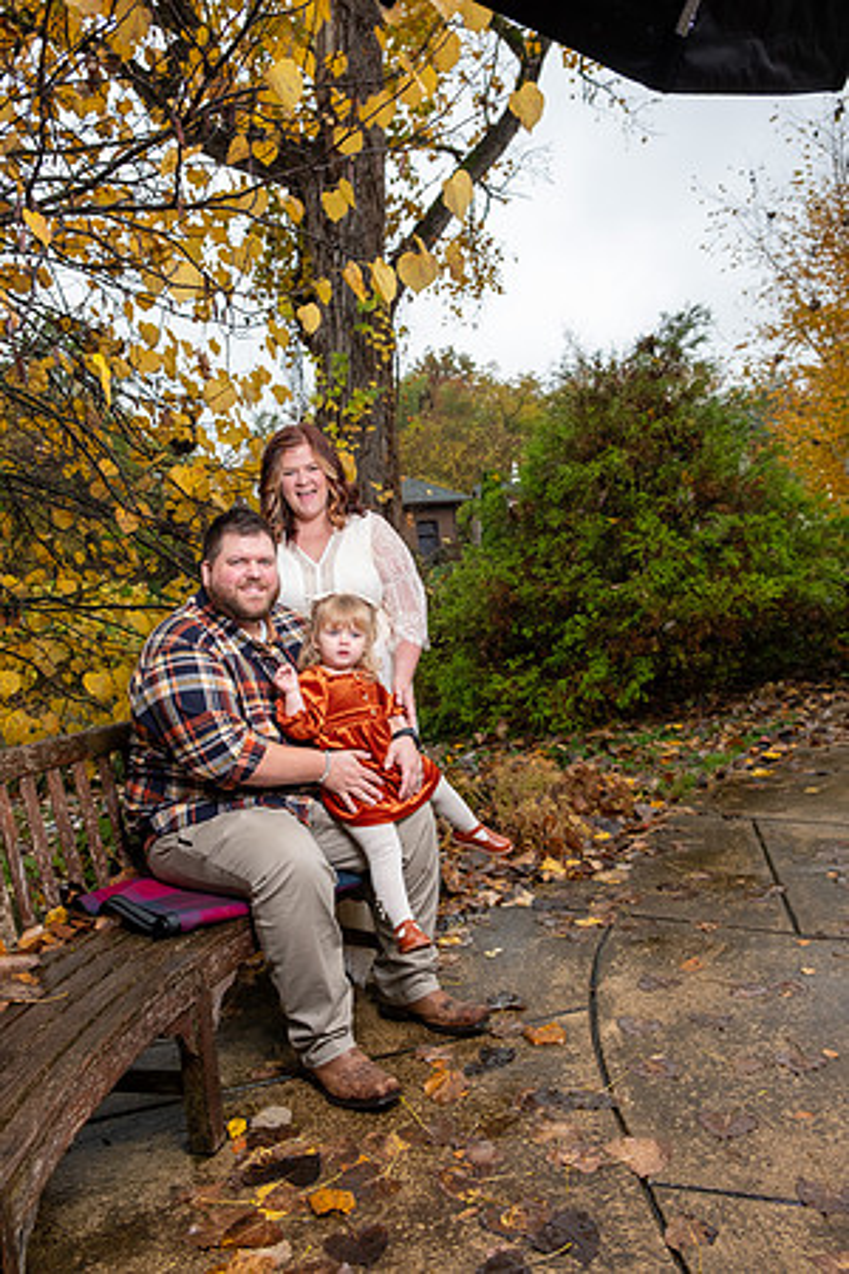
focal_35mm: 28
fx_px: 990
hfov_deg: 46.4
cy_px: 637
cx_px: 424
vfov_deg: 65.5
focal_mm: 18.8
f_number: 5
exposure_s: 1/160
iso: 200
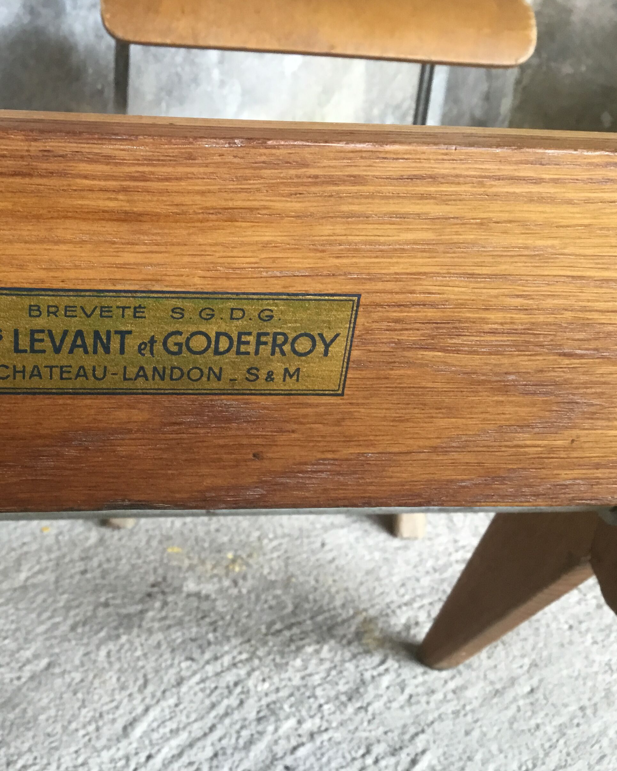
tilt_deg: -22.6
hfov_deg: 35.5
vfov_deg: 44.8
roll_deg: -1.8
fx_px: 936
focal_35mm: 41
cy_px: 389
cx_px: 143
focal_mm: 3.3
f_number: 2.4
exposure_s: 1/33
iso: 100
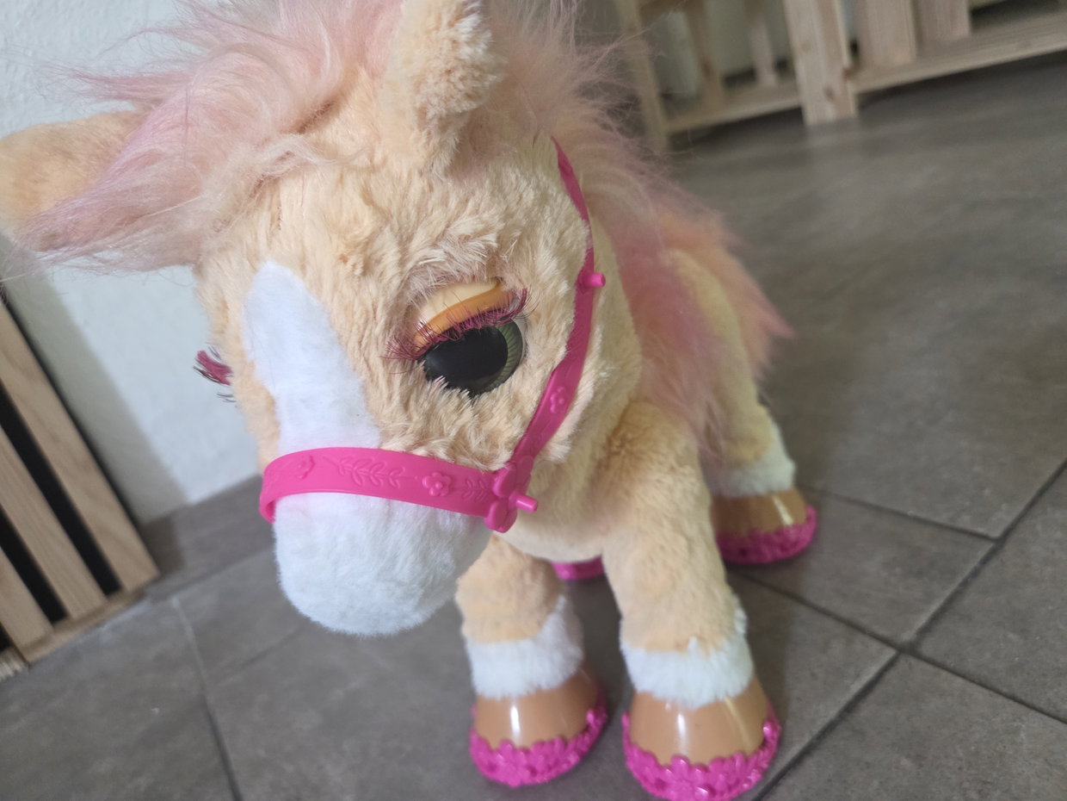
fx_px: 709
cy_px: 400
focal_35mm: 23
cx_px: 534
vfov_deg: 58.9
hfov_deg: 73.9
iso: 640
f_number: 1.8
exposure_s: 1/100
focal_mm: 5.4
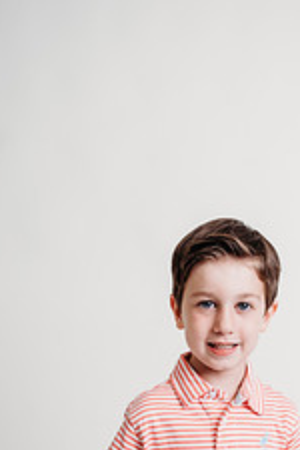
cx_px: 222
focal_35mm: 48
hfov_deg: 27.7
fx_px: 600
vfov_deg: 39.8
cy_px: 348
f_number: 2.8
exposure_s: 1/200
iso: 100
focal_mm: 24
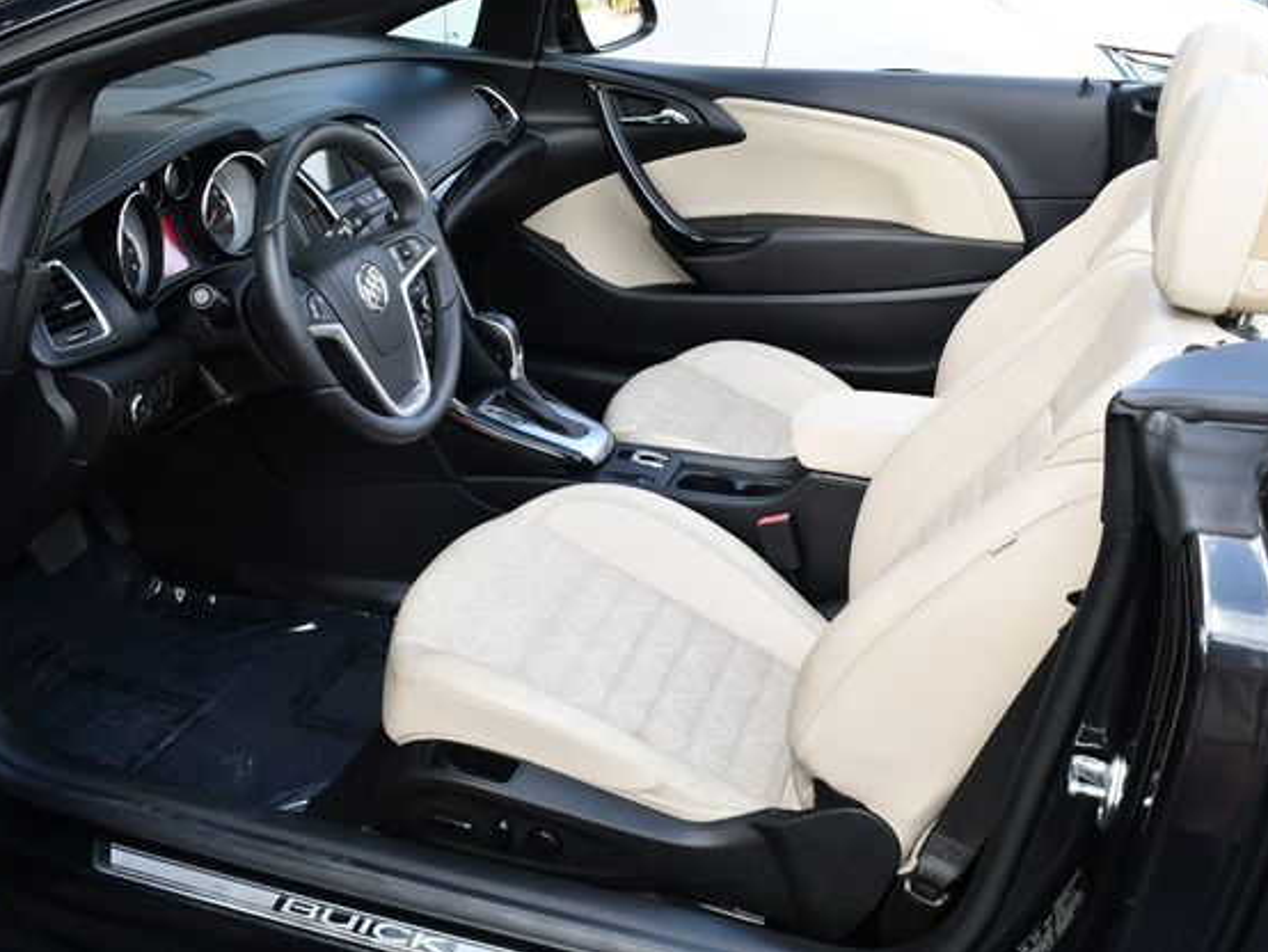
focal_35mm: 40
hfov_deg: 46.8
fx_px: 1466
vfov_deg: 36.0
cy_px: 467
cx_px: 636
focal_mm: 18
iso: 400
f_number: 5.6
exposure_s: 1/250
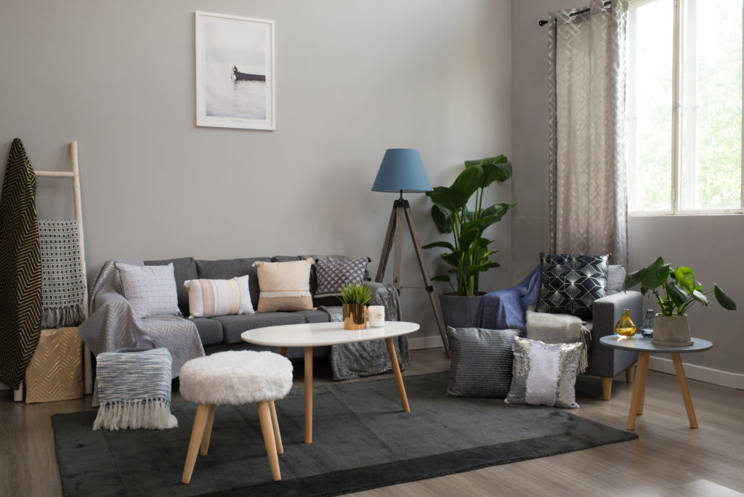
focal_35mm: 35
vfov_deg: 37.9
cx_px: 372
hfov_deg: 54.4
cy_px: 248
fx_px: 724
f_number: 10
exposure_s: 1/10
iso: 200
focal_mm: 35
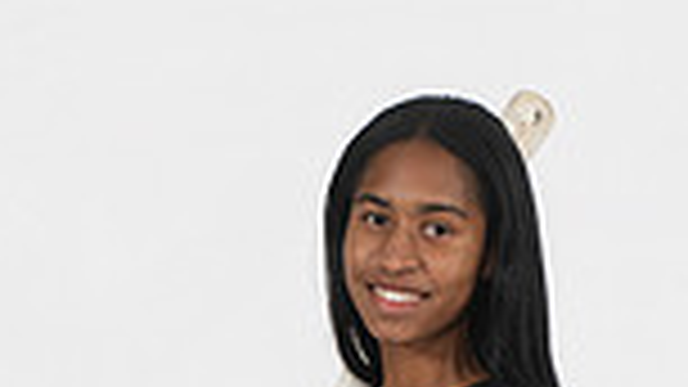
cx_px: 396
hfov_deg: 15.8
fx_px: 2481
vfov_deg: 8.2
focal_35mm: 136
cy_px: 954
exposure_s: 1/320
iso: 640
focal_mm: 44
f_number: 8
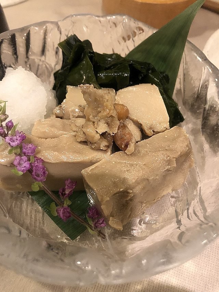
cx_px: 110
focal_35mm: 28
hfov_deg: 49.8
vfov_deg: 63.4
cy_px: 146
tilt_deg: -54.3
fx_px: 236
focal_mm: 4
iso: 100
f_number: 1.8
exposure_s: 1/13
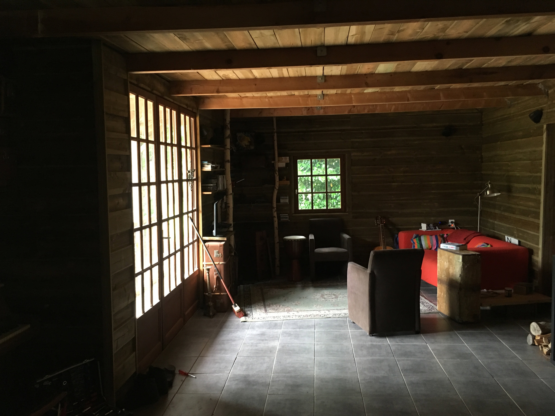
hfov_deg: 61.7
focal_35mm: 29
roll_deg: +0.4
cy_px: 208
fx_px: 465
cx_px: 278
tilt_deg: -5.3
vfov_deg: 48.2
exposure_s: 1/20
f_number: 2.2
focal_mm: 4.15
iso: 200
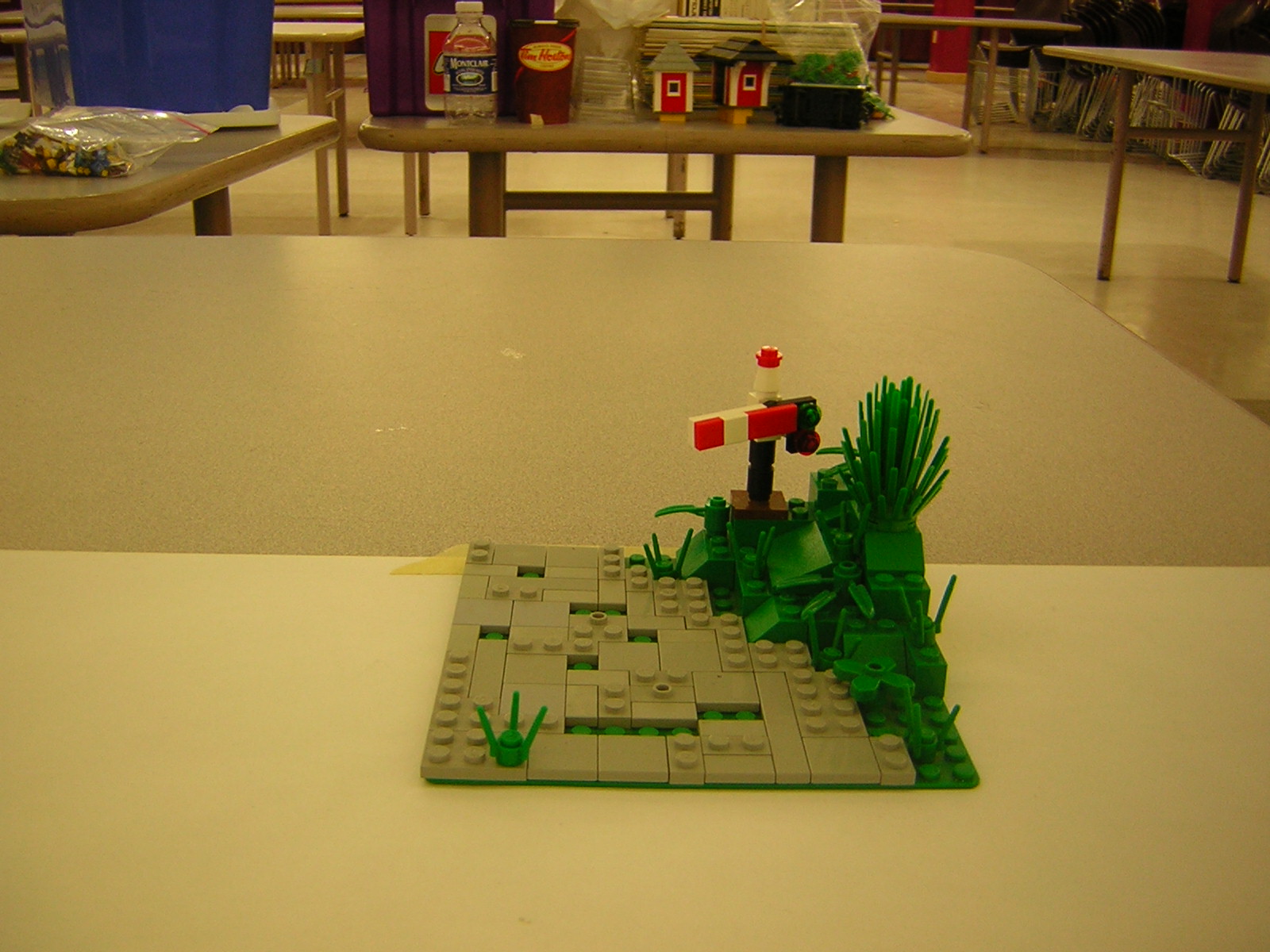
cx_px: 635
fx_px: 1321
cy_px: 476
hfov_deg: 51.4
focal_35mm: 36
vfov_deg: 39.7
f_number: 2.6
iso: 50
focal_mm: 4.7
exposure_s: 1/9.2
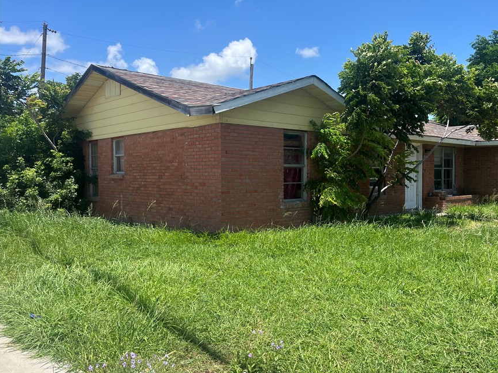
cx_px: 295
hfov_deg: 58.0
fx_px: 446
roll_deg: +0.7
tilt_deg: -1.3
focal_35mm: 31
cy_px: 183
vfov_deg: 45.4
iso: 50
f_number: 1.6
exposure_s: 1/2513
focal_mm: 5.1
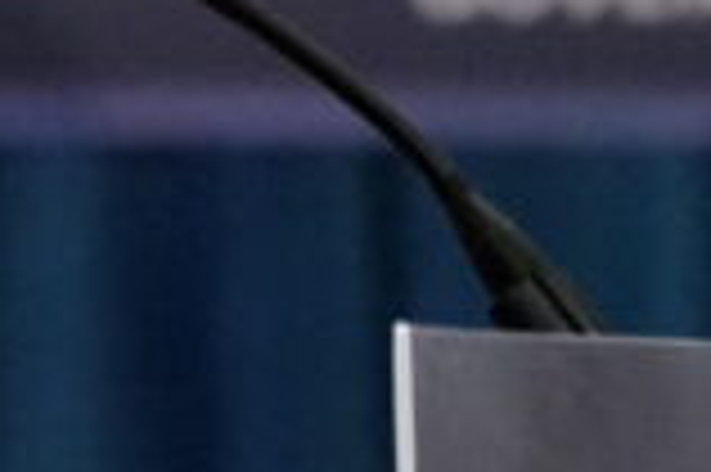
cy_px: -573
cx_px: -871
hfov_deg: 1.3
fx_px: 30758
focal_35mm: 1559
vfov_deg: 0.9
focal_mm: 240
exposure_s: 1/250
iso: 5000
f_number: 6.3
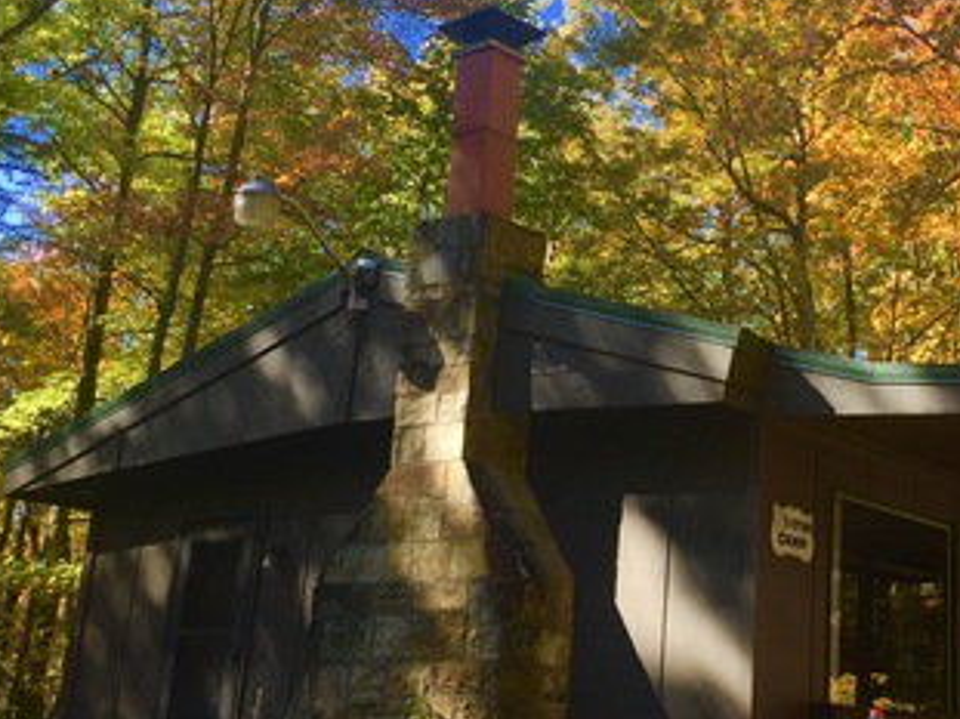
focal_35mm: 56
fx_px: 1552
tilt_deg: +17.3
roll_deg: -3.4
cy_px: 305
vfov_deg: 26.1
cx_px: 735
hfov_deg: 33.6
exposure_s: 1/416
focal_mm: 4.15
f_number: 2.2
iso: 32
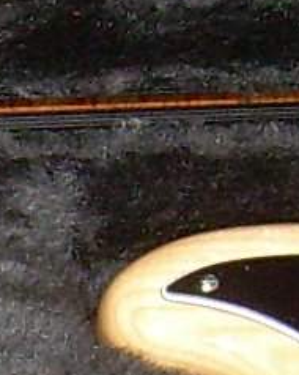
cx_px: -464
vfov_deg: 5.4
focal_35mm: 354
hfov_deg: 4.3
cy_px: 493
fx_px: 3921
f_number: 2.8
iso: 130
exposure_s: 1/60
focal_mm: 6.3
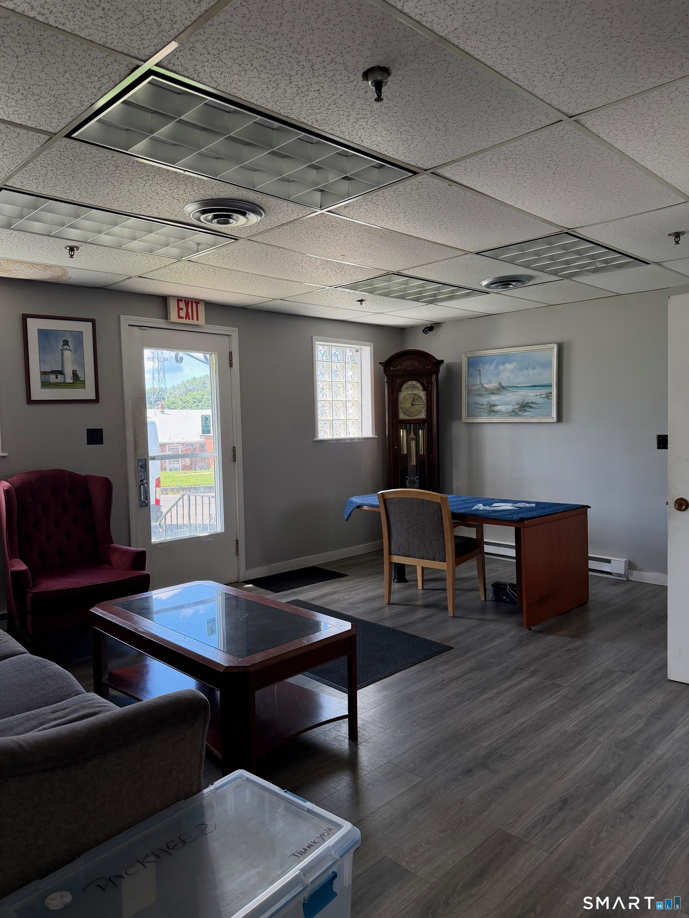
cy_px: 459
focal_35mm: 24
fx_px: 637
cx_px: 344
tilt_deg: -2.6
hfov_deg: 56.8
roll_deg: +0.3
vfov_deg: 71.6
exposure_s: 1/183
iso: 200
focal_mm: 6.76
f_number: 1.78
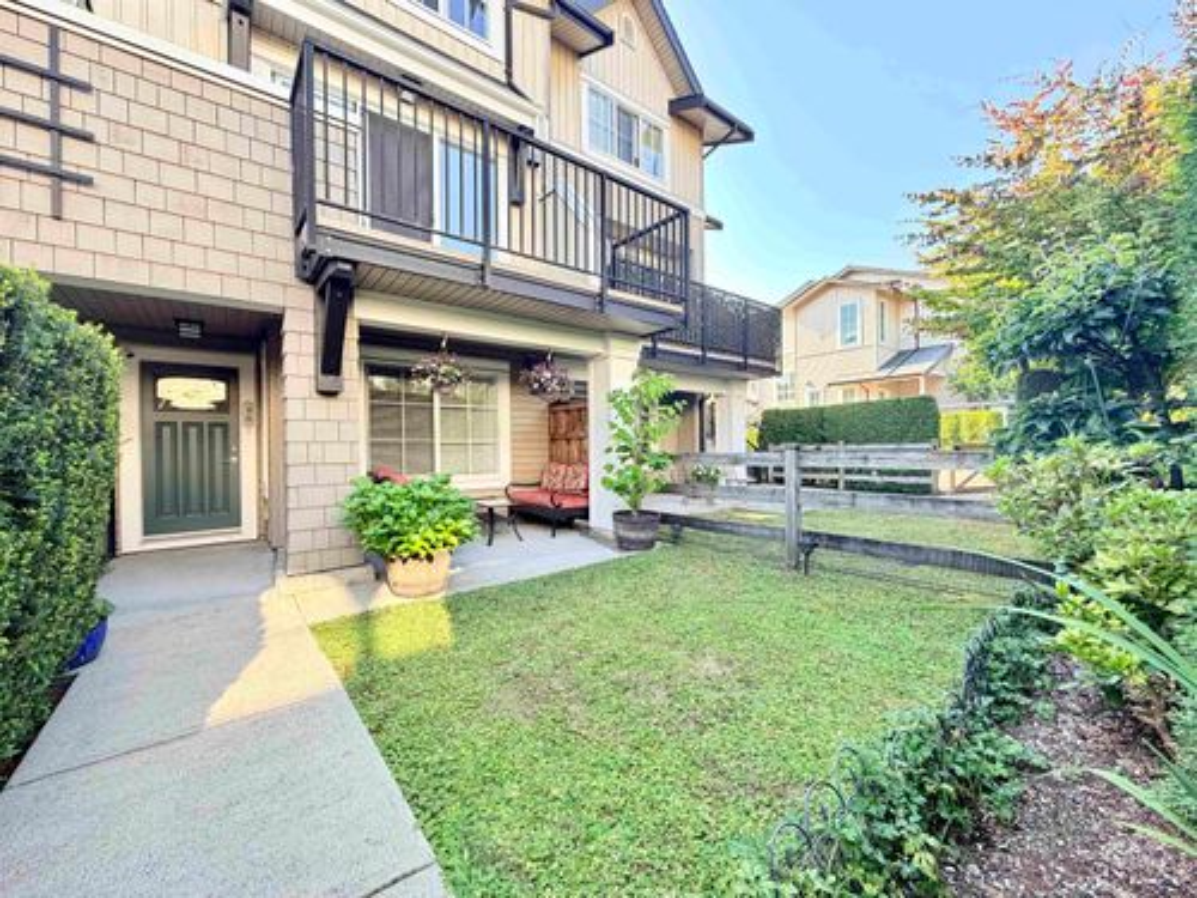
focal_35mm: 14
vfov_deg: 85.7
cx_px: 598
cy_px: 449
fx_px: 484
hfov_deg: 102.1
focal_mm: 2.22
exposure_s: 1/121
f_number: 2.2
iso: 160
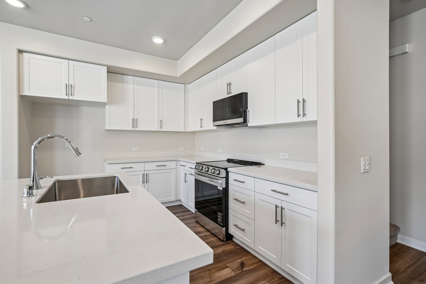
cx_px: 213
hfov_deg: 93.3
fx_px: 201
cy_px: 142
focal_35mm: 17
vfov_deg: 70.4
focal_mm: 17
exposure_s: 1/30
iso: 320
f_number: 7.1
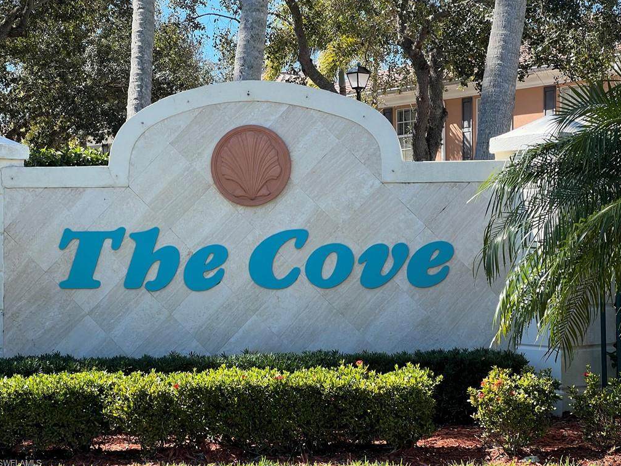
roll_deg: +1.0
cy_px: 233
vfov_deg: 18.9
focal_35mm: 78
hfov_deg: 25.0
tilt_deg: +2.8
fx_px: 1399
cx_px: 311
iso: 32
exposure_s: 1/241
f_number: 2.8
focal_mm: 9
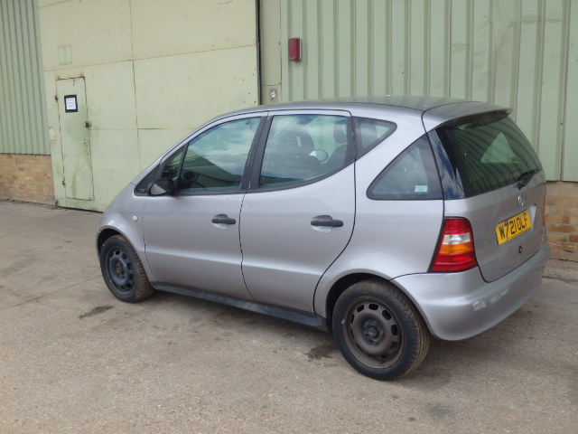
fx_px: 601
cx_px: 289
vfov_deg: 39.7
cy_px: 217
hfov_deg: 51.4
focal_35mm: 36
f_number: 4.5
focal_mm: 6.4
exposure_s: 1/250
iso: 125
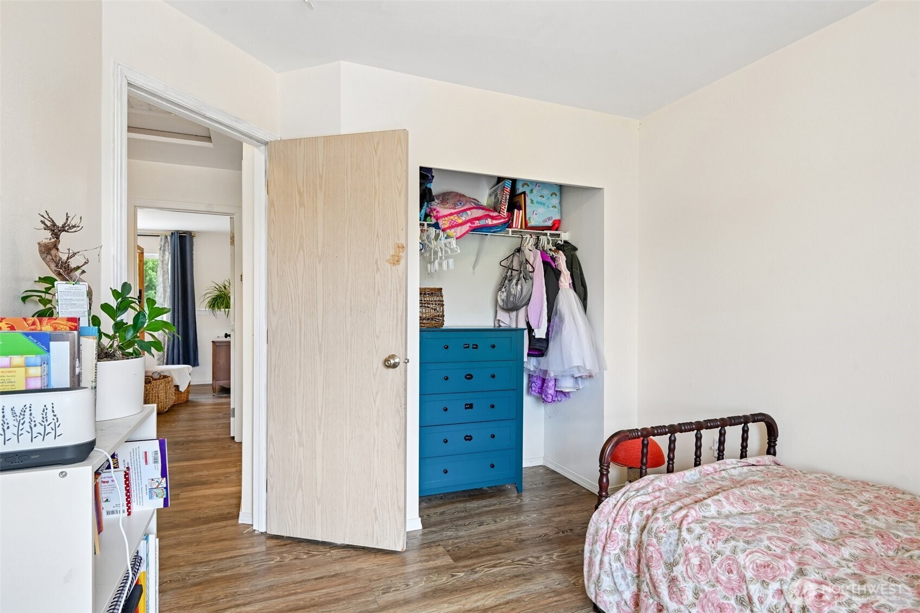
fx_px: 485
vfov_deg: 64.5
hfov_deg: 86.9
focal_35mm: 19
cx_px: 460
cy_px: 306
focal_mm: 19
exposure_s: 1/20
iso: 400
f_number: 8
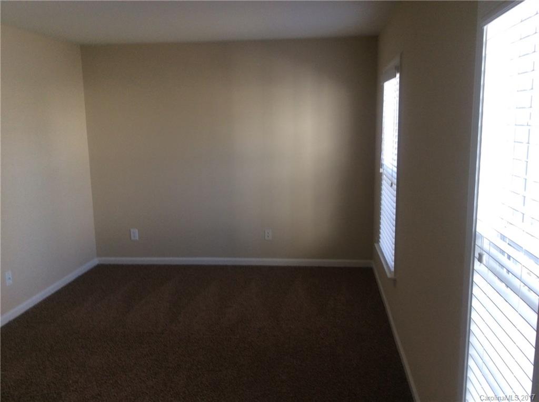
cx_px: 270
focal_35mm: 32
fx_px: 497
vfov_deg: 44.0
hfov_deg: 56.9
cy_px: 201
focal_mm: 3.3
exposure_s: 1/30
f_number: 2.4
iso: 40
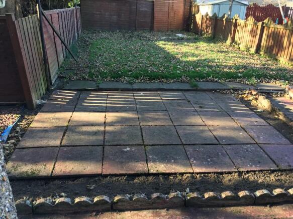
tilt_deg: -21.8
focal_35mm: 29
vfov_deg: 48.2
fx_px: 245
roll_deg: -2.0
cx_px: 146
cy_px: 110
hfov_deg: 61.7
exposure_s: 1/100
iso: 40
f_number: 2.2
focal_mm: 4.15
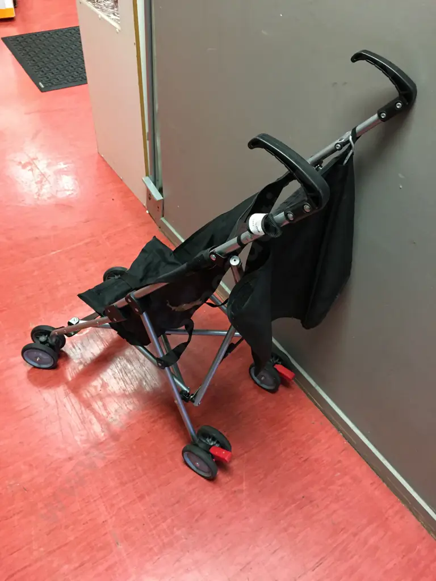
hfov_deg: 48.2
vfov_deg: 61.7
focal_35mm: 29
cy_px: 290
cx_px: 218
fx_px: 487
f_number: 2.2
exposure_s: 1/10
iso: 100
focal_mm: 4.15
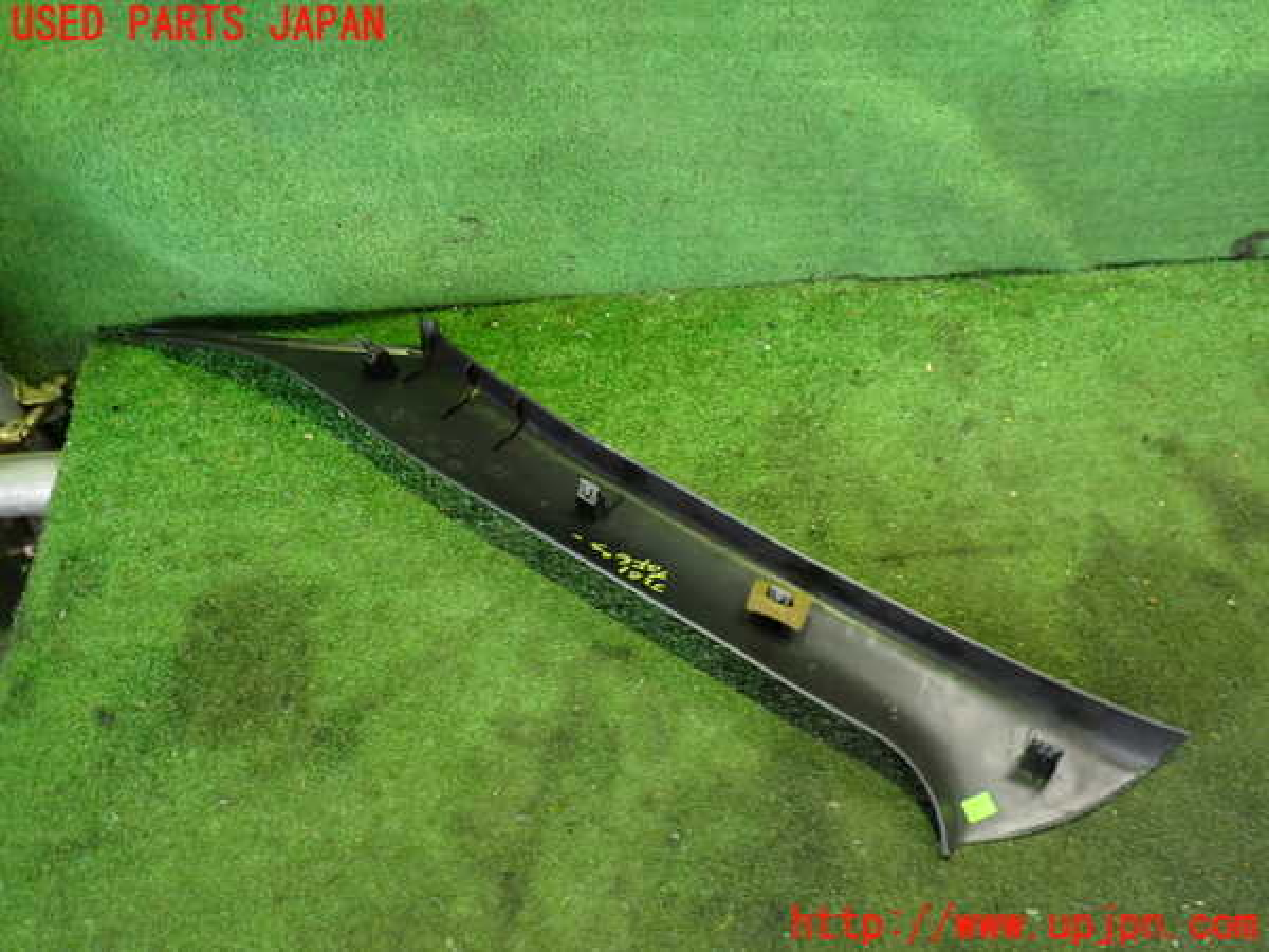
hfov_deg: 60.0
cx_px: 634
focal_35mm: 30
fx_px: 1100
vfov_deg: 46.8
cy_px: 476
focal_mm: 5.4
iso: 800
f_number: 2.3
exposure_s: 1/30
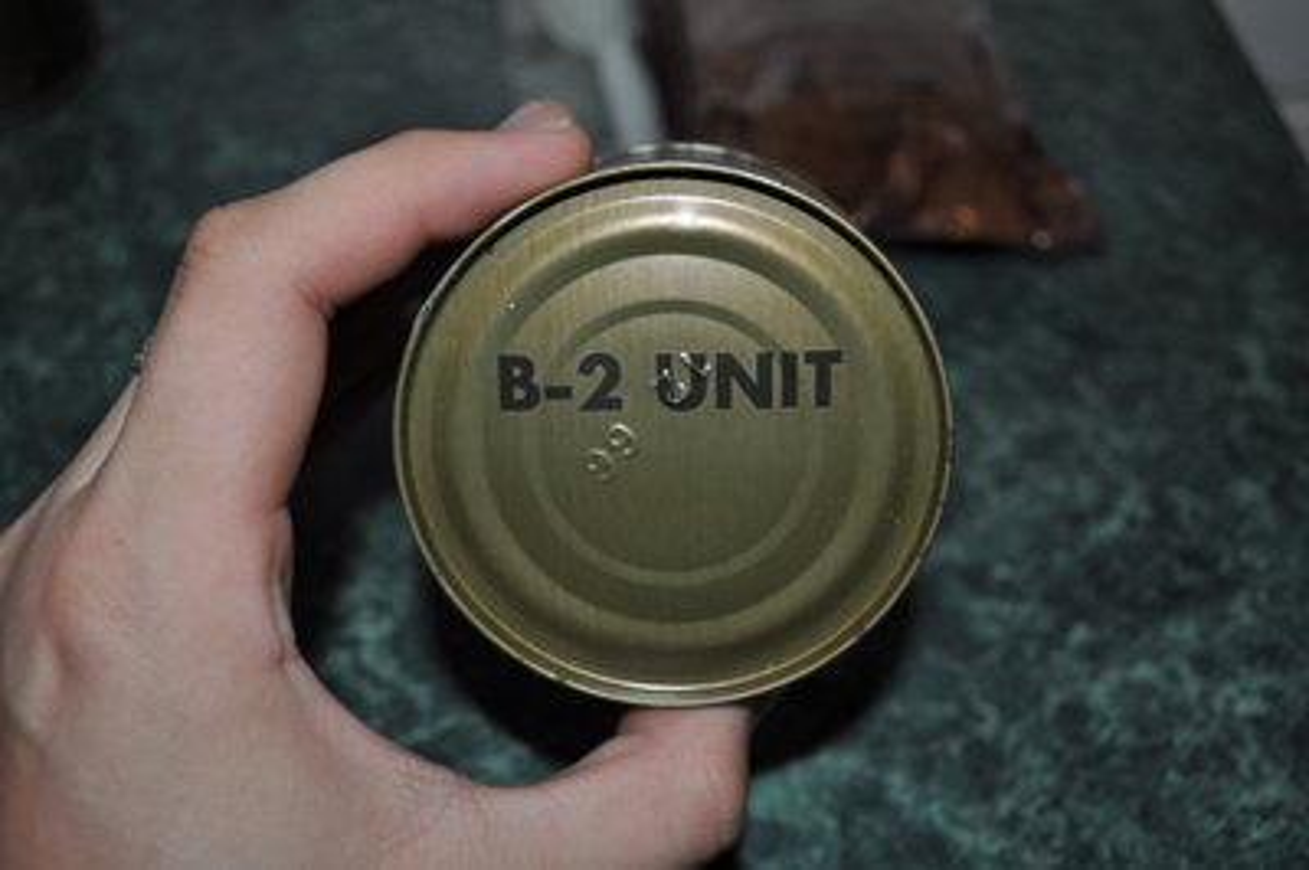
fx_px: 1526
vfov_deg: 31.8
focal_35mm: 42
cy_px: 435
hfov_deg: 46.4
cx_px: 654
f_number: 4.5
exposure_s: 1/60
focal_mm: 28
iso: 200
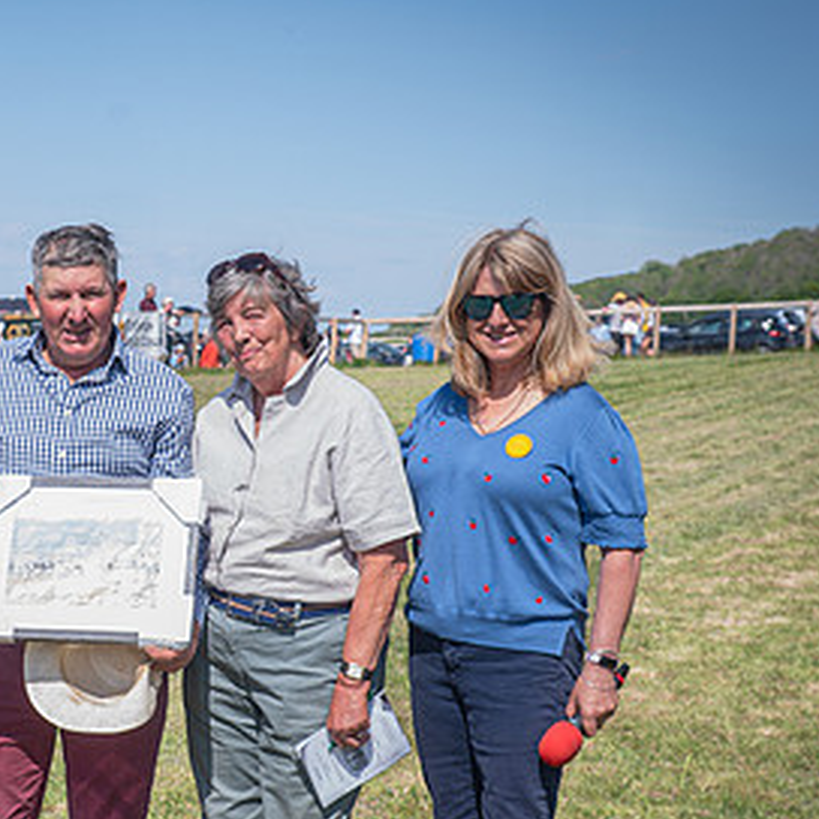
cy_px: 565
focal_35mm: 84
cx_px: 120
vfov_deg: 20.6
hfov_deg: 20.3
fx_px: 2248
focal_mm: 38
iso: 50
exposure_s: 1/160
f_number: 5
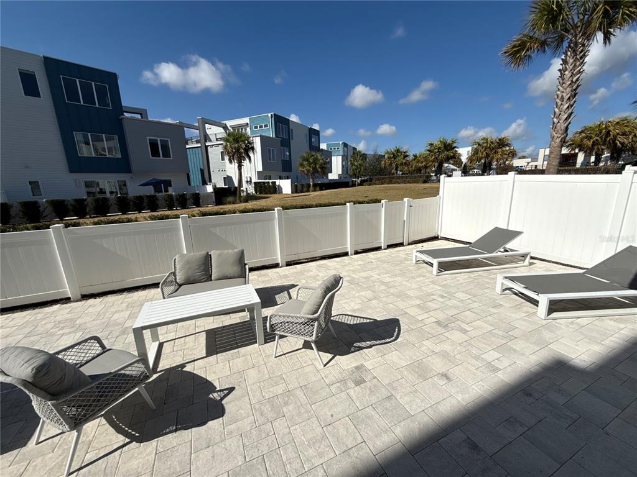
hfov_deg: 102.1
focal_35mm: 14
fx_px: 258
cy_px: 238
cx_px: 318
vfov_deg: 85.7
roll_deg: +1.9
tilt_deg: -11.3
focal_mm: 2.22
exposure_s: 1/6173
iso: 50
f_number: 2.2
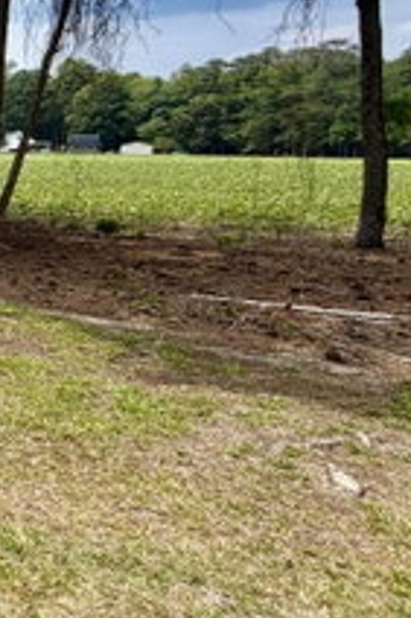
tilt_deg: -9.2
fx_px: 755
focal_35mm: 44
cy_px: 262
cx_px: -497
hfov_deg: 16.9
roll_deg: +0.1
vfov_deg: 44.4
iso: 20
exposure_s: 1/841
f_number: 2.2
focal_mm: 2.22
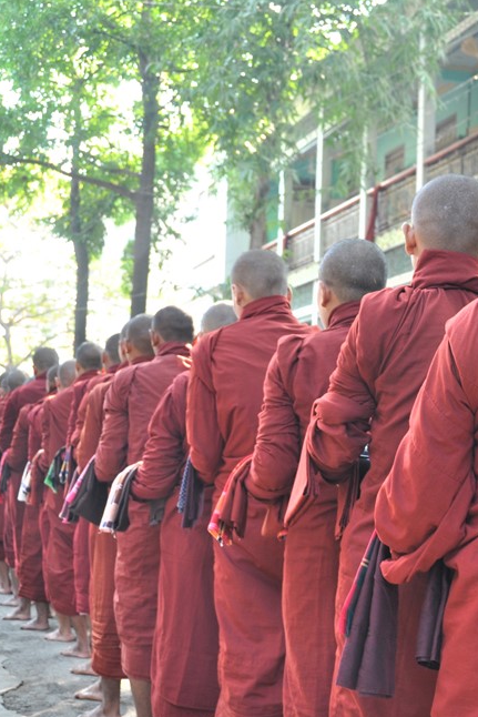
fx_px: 1135
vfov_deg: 35.0
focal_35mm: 57
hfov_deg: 23.1
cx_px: 448
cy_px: 372
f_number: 3.8
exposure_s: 1/25
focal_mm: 24
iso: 200
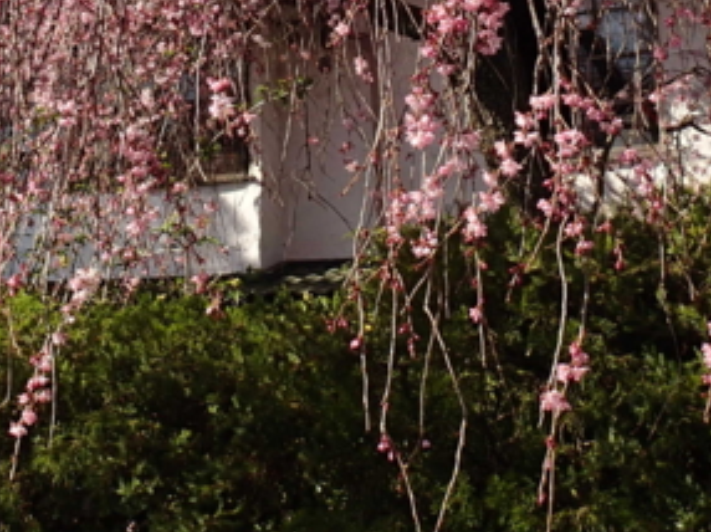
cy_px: -87
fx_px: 1437
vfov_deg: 19.8
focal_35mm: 70
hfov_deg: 27.6
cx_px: 214
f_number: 2.8
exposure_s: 1/1000
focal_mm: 4.5
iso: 100
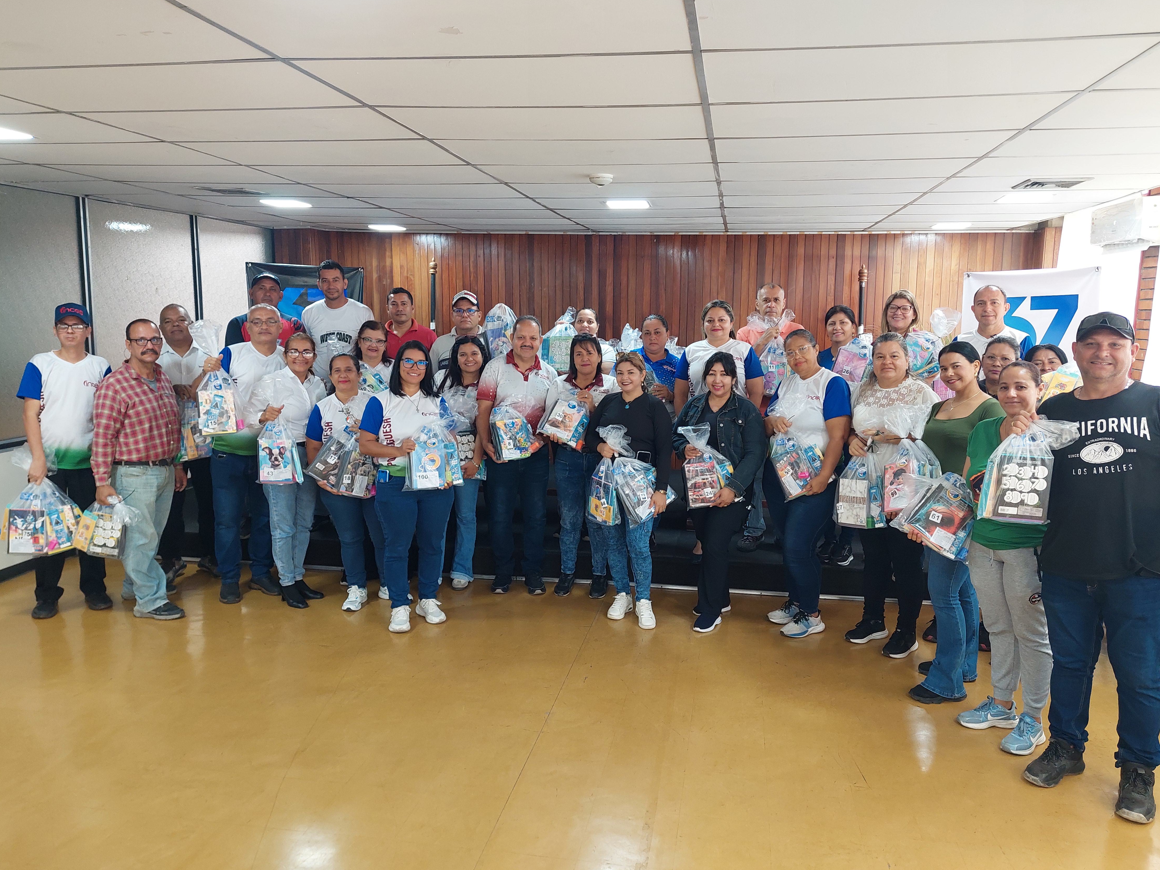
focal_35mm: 25
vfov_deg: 54.9
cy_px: 425
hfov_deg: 69.4
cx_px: 598
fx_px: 838
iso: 250
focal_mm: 5.23
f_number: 1.8
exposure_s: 1/60
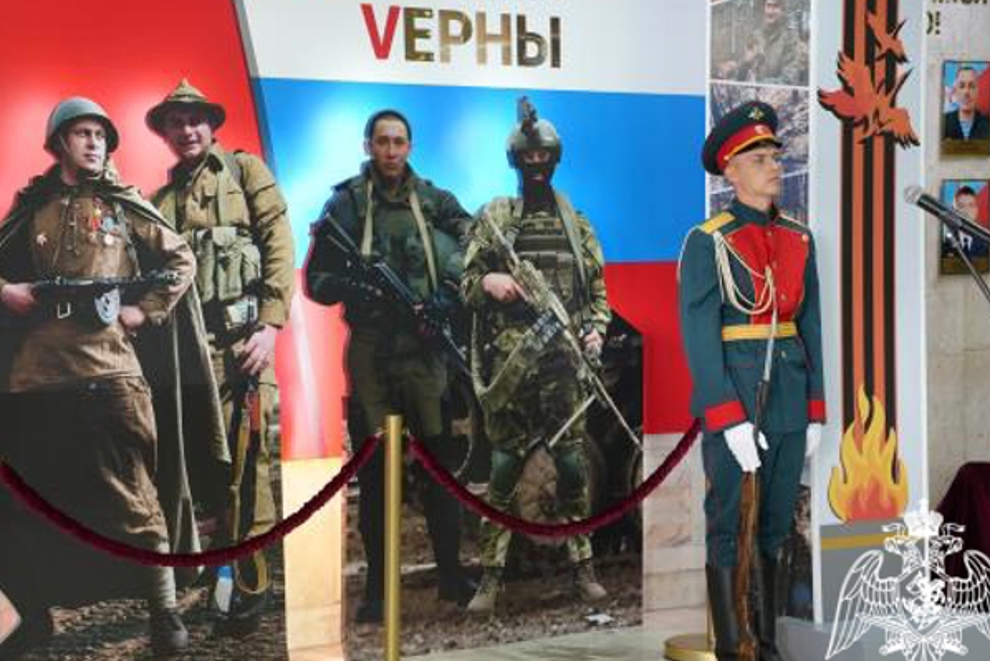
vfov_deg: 17.3
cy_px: 285
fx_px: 2173
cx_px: 416
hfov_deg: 25.6
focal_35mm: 79
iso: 2000
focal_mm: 63
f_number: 4
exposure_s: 1/160
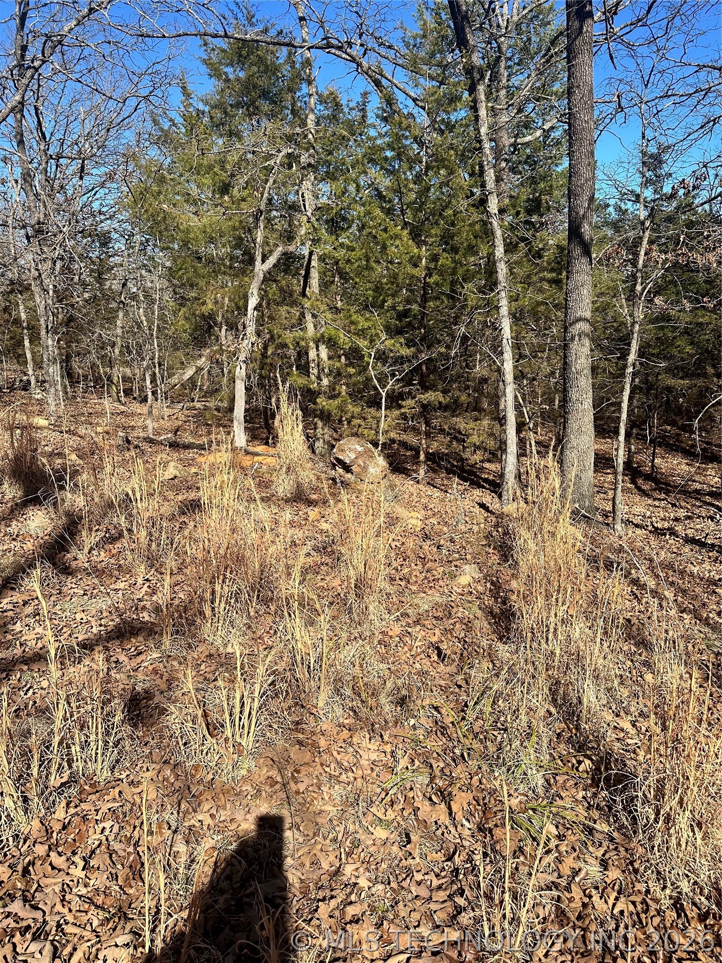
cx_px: 361
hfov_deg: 56.8
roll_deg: +1.8
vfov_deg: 71.6
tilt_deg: -11.2
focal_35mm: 24
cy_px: 482
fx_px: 667
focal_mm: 6.86
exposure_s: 1/3155
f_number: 1.78
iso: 80
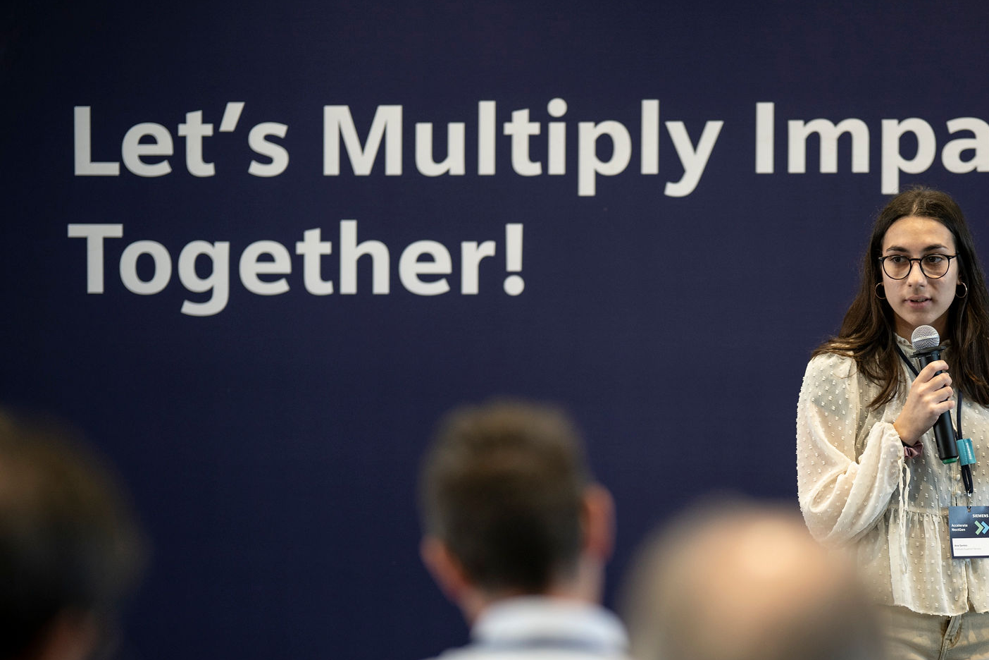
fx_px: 3406
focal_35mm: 124
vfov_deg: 11.0
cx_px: 665
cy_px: 473
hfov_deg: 16.5
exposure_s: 1/250
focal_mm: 85
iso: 320
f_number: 1.2
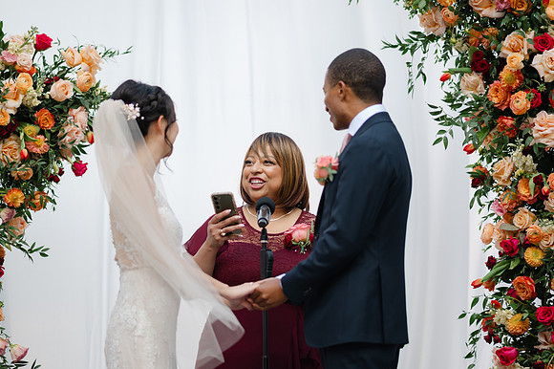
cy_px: 184
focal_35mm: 157
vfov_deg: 8.7
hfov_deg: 13.1
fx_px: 2415
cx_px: 277
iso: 64
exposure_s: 1/640
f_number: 1.4
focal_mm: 105
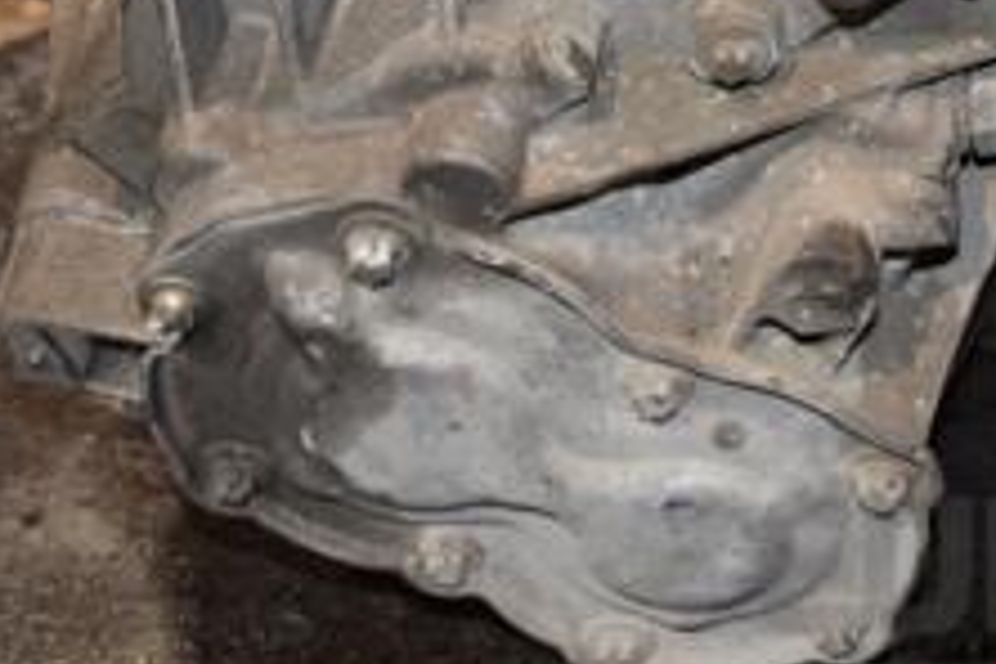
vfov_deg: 15.0
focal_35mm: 89
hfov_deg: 22.8
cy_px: -31
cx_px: 677
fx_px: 2462
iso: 800
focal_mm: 22
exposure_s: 1/60
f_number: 5
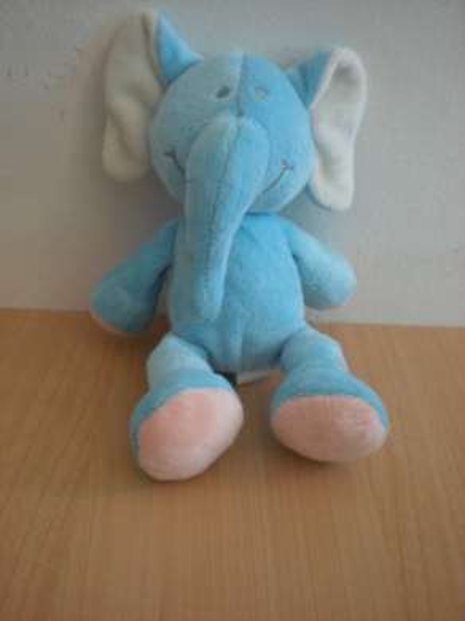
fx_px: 681
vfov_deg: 49.0
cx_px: 232
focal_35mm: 38
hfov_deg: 37.7
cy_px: 310
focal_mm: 6.3
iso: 200
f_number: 3.1
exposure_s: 1/44.2
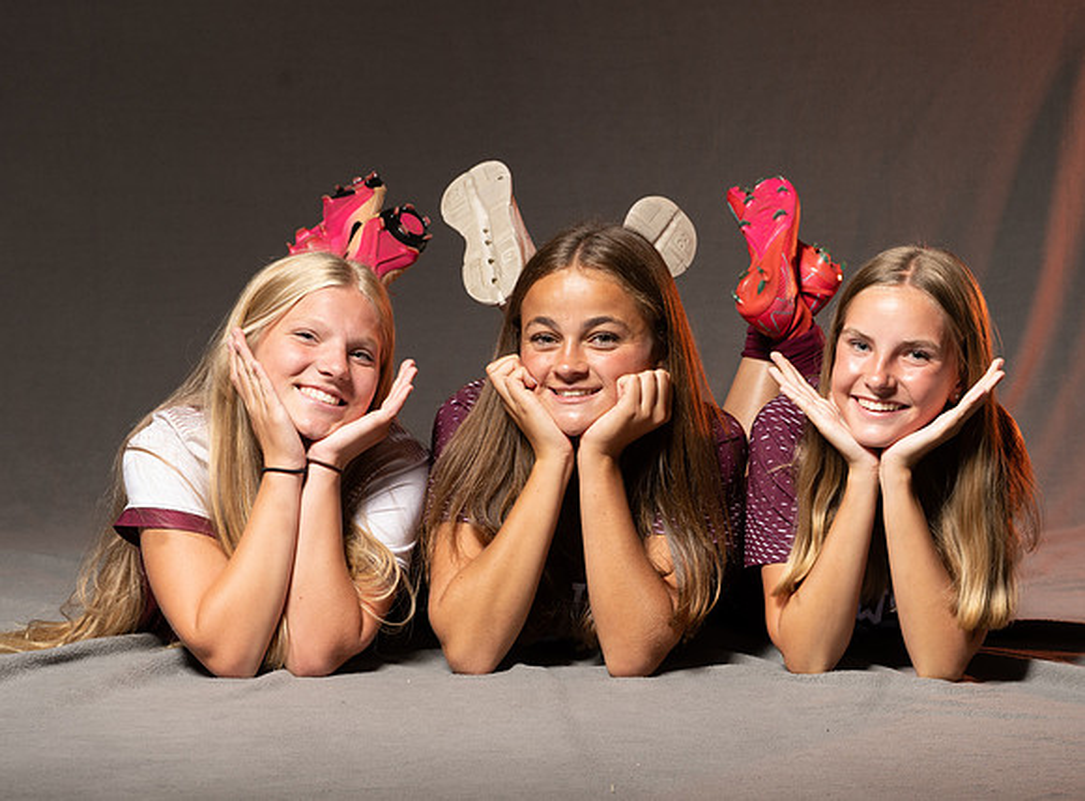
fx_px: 2873
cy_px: 444
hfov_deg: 21.4
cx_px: 592
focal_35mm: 92
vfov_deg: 15.9
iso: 80
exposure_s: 1/200
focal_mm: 62
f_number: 9
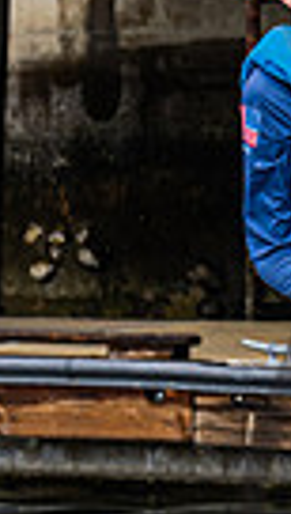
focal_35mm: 418
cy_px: 213
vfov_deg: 5.2
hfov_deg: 2.9
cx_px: 757
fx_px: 5706
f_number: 6
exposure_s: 1/640
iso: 100
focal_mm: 72
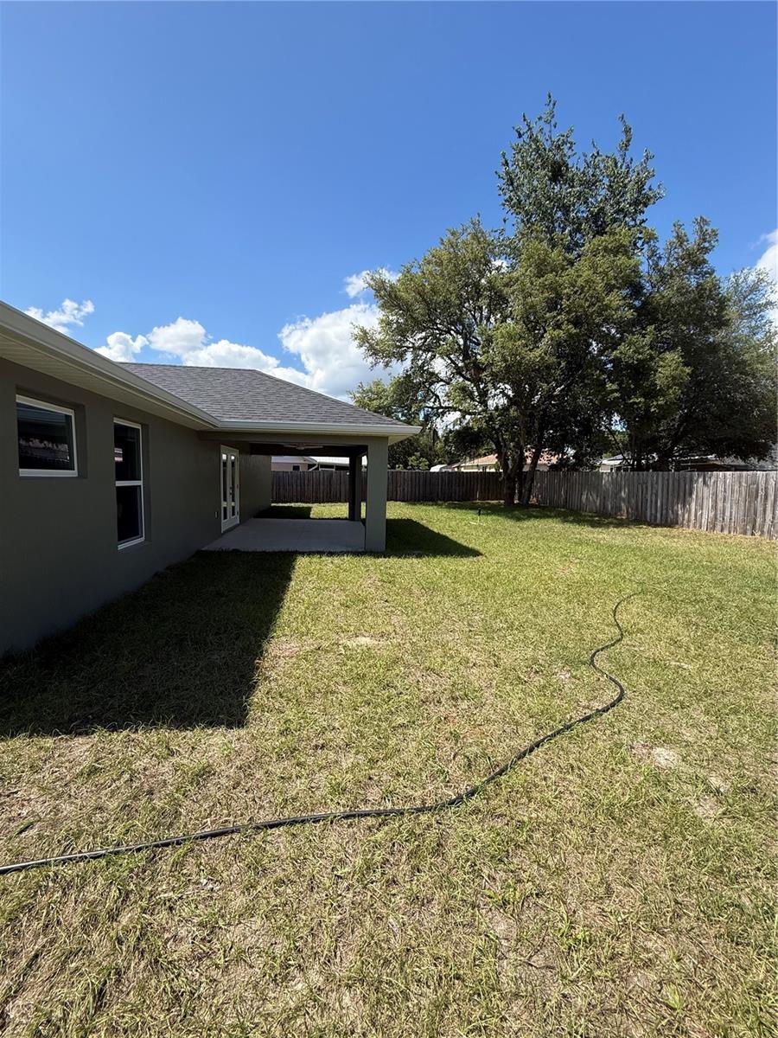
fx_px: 420
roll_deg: -1.1
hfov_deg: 85.7
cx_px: 389
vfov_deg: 102.1
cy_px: 519
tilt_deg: -5.2
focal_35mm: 14
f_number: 2.2
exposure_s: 1/1339
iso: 50
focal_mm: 2.22
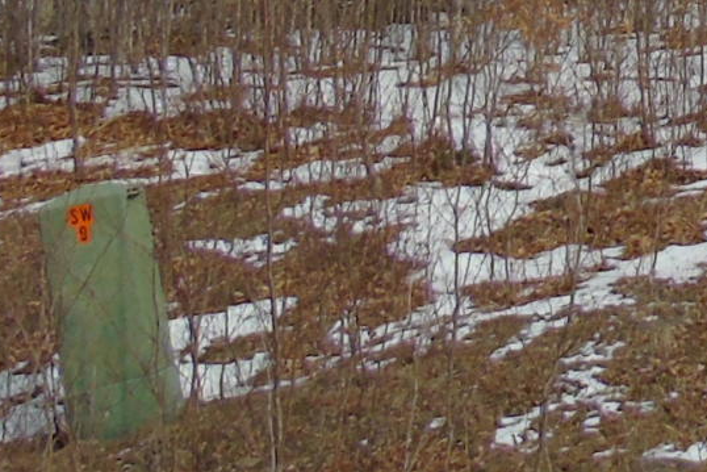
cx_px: 1226
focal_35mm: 145
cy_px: -667
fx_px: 2848
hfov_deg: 13.0
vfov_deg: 8.6
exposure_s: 1/800
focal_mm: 4.4
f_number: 3.4
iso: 80
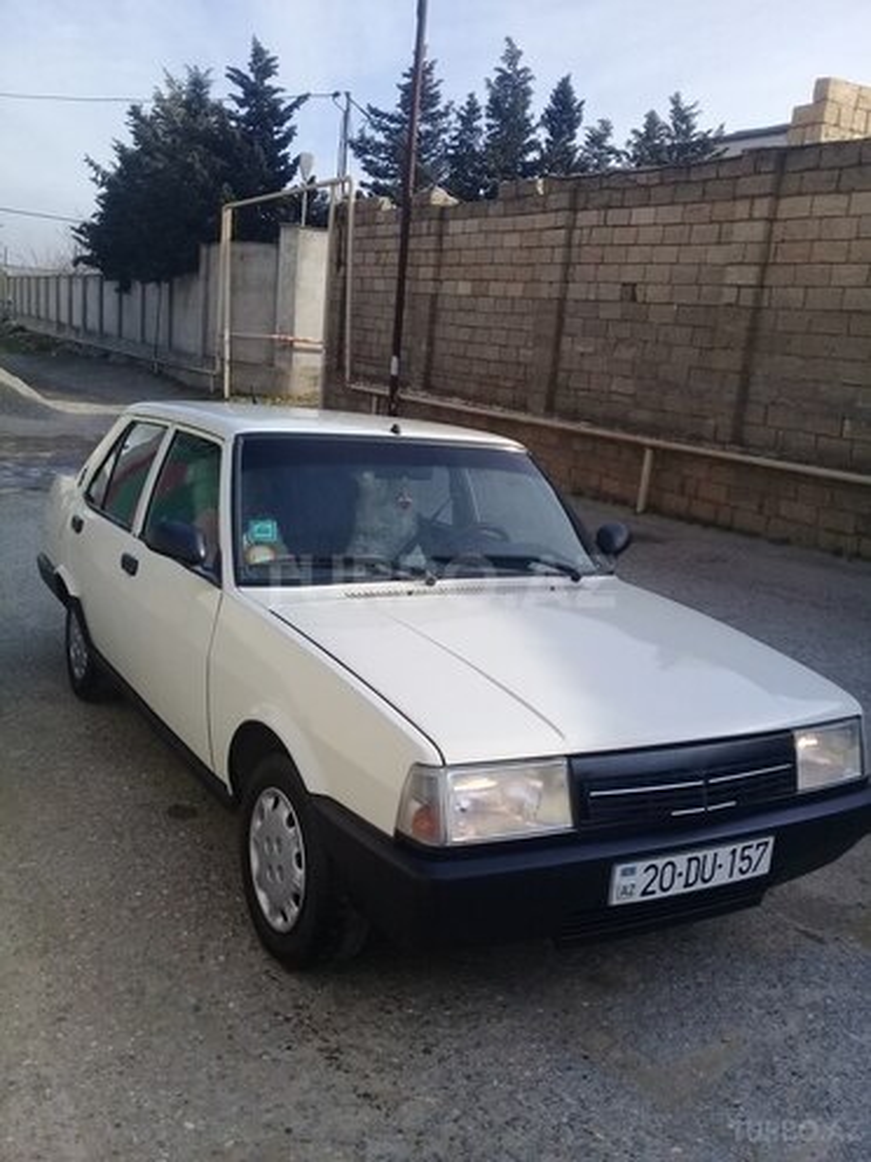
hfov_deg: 45.4
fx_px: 1040
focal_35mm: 31
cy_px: 581
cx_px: 436
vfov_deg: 58.4
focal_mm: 3.3
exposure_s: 1/917
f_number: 2.2
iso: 50
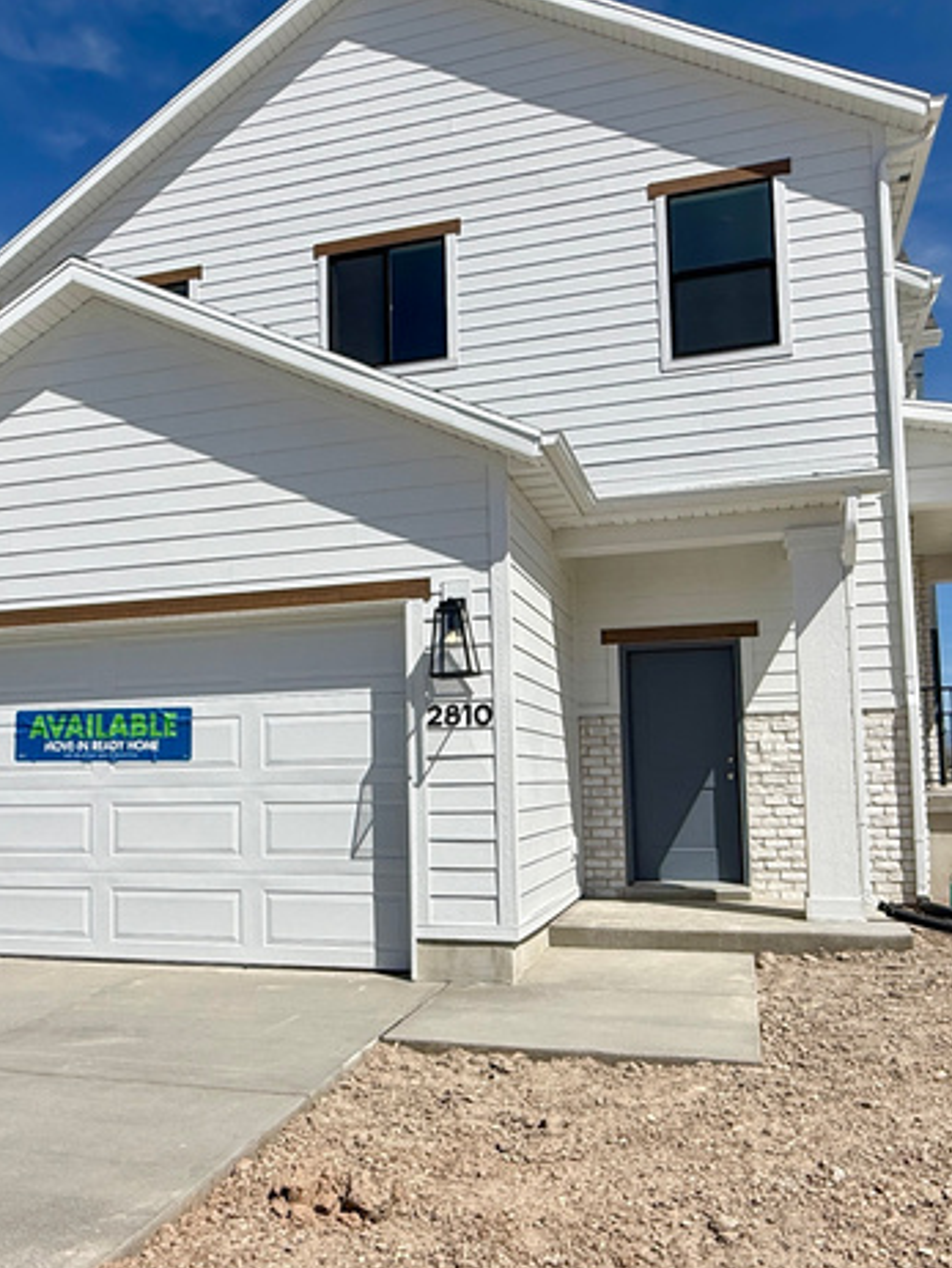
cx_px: 368
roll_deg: +0.8
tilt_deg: +5.5
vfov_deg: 58.2
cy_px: 692
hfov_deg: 45.2
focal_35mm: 31
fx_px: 1136
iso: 50
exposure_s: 1/6173
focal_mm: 2.22
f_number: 2.2
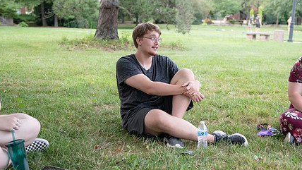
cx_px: 155
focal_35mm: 54
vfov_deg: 22.2
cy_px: 82
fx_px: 433
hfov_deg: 38.5
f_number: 3.2
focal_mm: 38
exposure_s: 1/125
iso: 2500
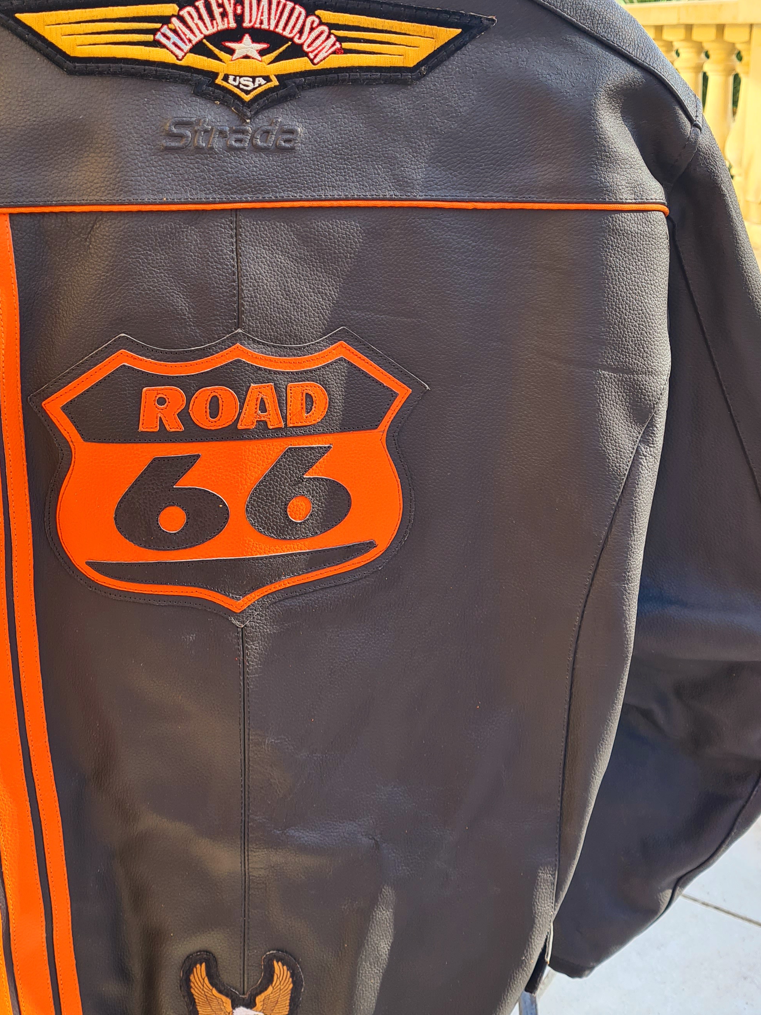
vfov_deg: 46.7
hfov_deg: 35.8
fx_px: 1172
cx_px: 286
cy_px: 445
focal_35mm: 40
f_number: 1.8
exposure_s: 1/256
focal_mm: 5.4
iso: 50
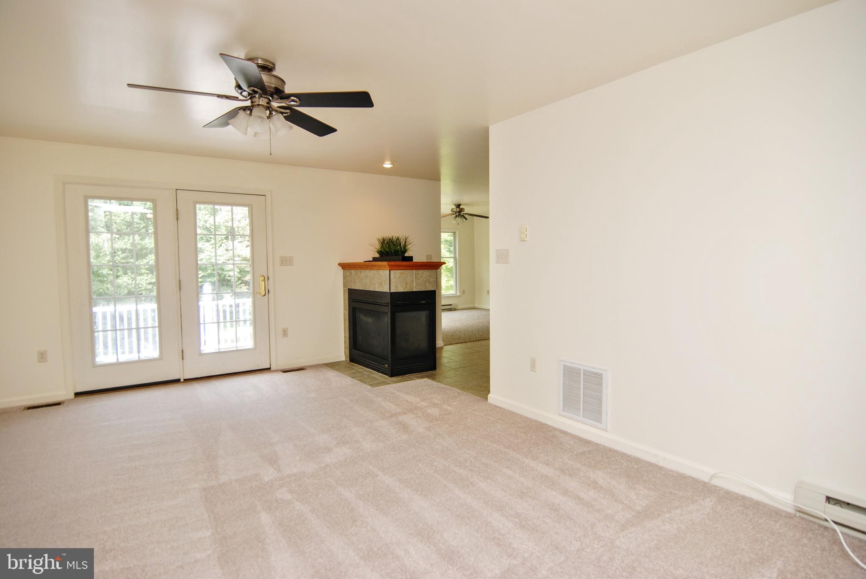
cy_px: 290
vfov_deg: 67.5
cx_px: 433
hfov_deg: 89.9
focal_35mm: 18
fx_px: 433
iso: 200
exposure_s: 1/60
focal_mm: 12
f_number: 4
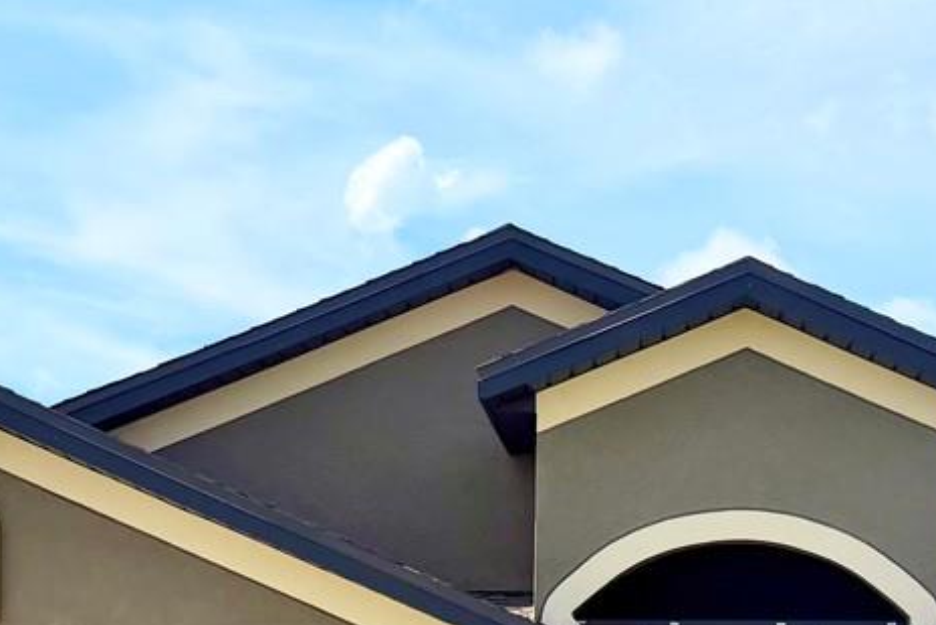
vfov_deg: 15.4
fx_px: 2237
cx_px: 571
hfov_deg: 23.6
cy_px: 720
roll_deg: -1.1
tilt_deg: +3.8
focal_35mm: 86
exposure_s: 1/8130
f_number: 1.78
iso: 80
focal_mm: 6.76
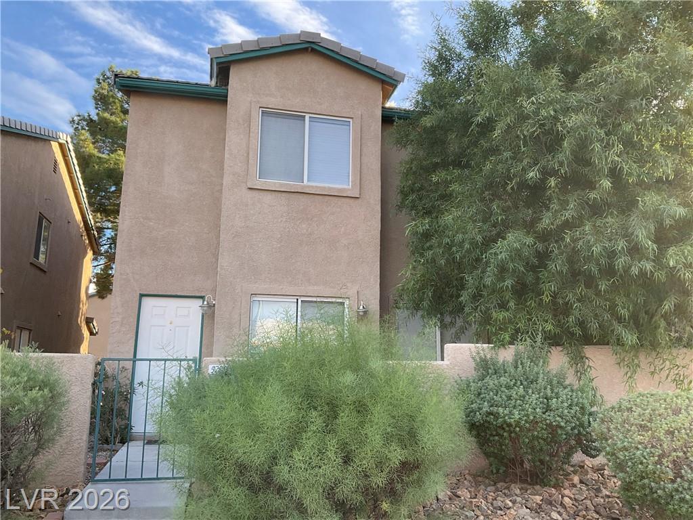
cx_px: 346
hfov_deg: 61.7
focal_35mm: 29
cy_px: 260
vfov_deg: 48.2
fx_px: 581
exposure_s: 1/272
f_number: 1.8
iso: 25
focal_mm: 3
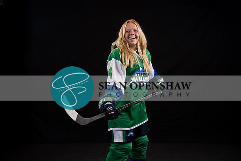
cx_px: 120
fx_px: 299
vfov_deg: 30.1
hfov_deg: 43.9
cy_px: 80
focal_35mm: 45
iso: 80
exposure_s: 1/160
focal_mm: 44.6
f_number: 4
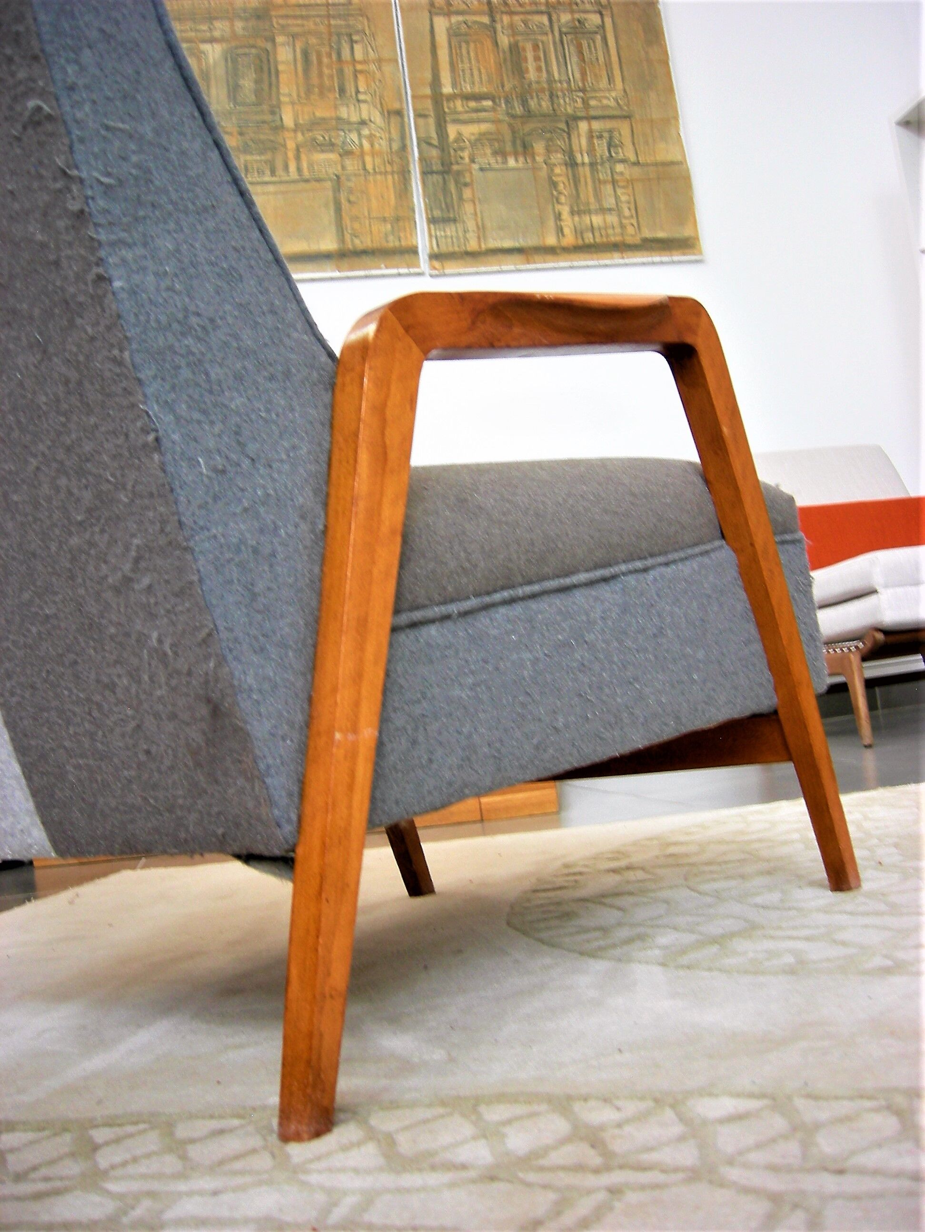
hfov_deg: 39.7
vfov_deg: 51.4
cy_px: 616
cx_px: 462
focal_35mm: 36
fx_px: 1282
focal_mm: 7.5
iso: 64
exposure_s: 1/12
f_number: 2.7
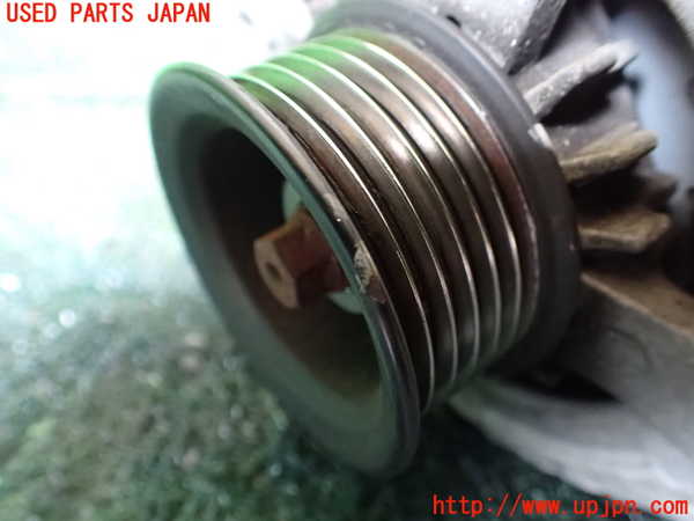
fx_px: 601
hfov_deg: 60.0
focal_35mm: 30
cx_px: 347
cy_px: 260
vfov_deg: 46.8
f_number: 2.3
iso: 1600
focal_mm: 5.4
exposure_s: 1/30
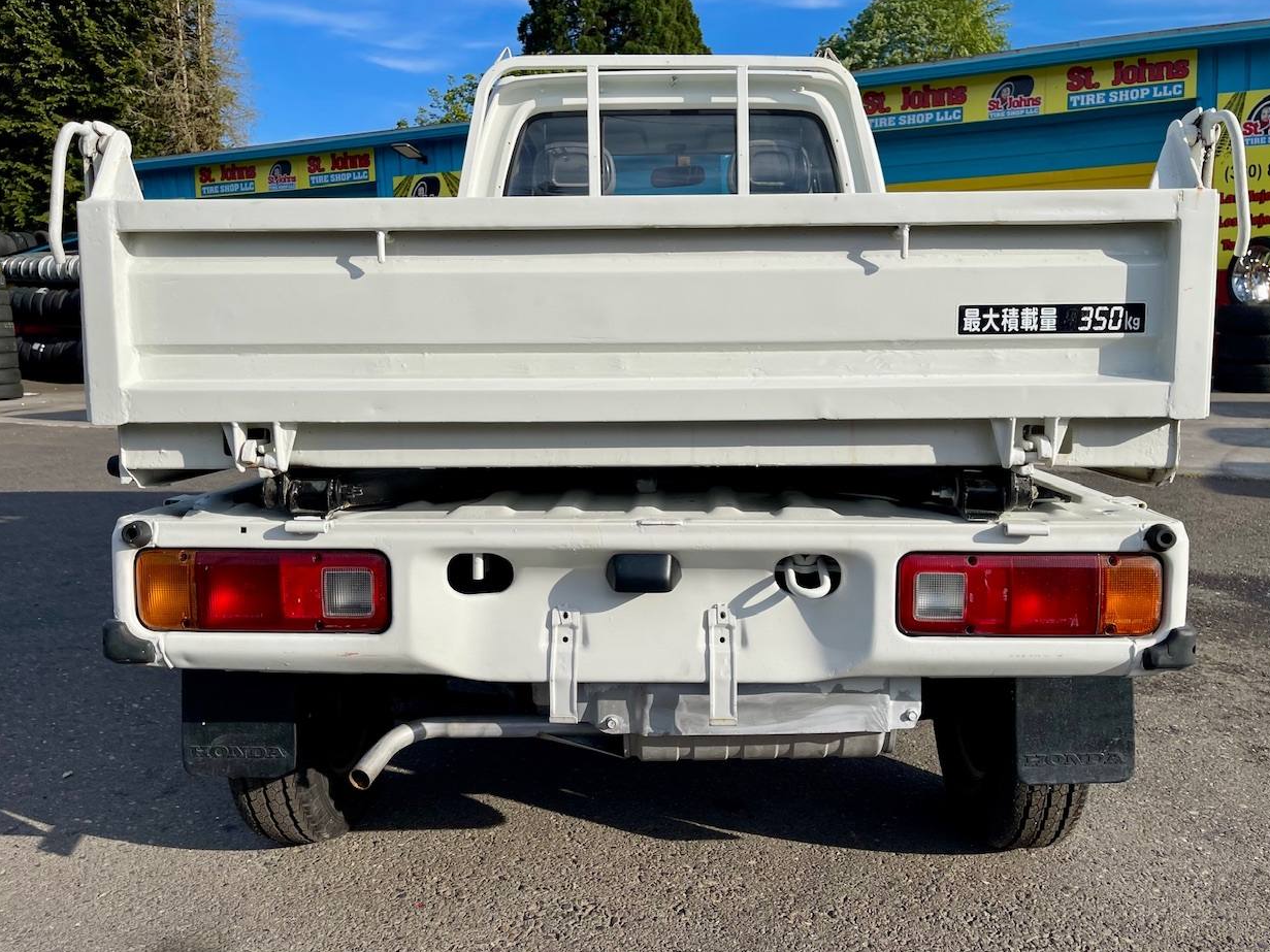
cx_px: 657
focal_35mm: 26
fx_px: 954
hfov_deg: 67.3
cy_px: 469
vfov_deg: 53.1
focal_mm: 5.1
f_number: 1.6
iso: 32
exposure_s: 1/4525
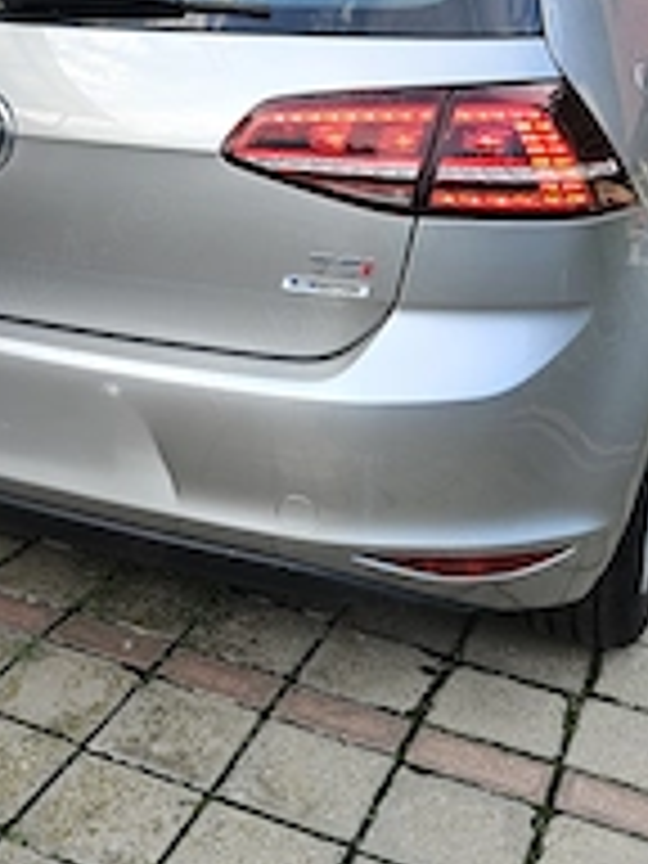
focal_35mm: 48
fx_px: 1198
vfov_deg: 39.6
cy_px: 364
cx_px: 180
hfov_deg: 29.9
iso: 32
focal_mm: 5.4
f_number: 1.8
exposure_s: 1/101
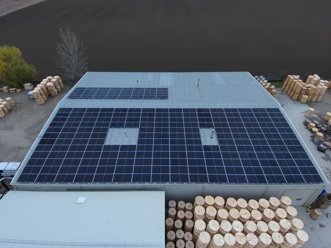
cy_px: 124
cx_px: 166
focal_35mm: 21
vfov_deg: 63.4
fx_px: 201
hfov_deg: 79.0
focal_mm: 3.7
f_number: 2.8
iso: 1184
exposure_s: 1/120
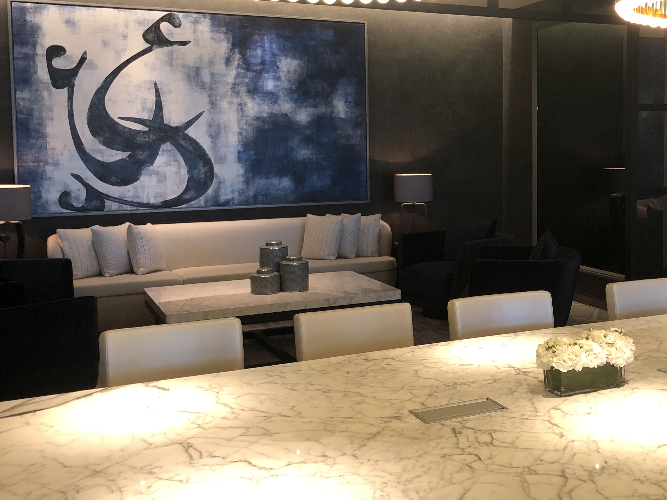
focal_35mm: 44
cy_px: 193
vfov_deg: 32.7
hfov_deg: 42.3
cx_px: 456
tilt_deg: -4.3
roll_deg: +0.4
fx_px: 848
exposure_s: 1/25
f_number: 1.8
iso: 32
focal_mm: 3.99
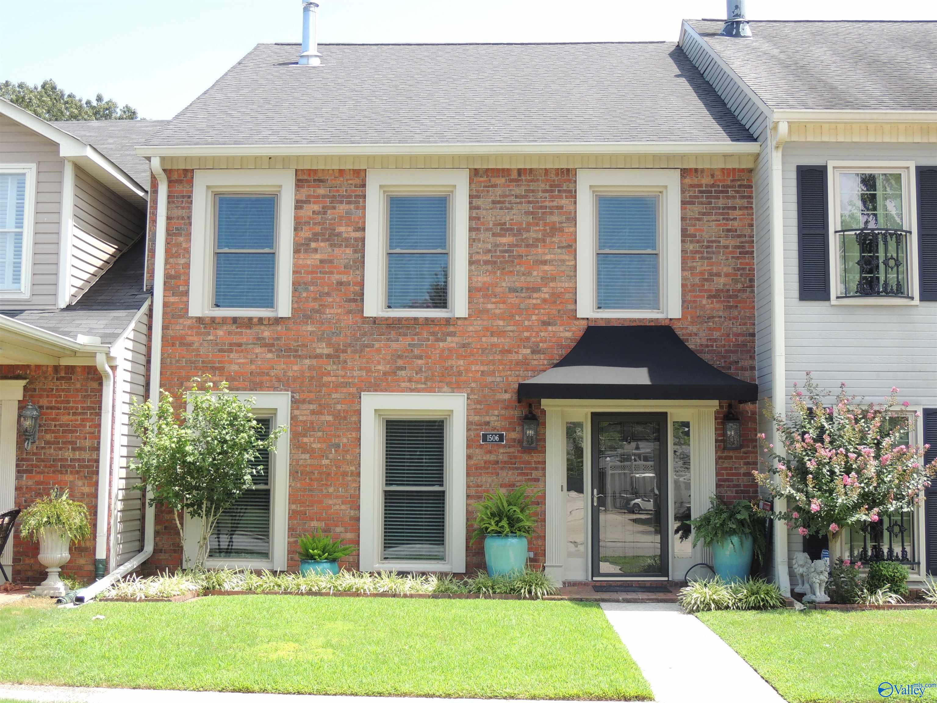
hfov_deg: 40.4
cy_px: 352
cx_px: 468
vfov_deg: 30.9
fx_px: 1272
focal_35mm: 47
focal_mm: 8.3
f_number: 3.5
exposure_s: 1/250
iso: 100
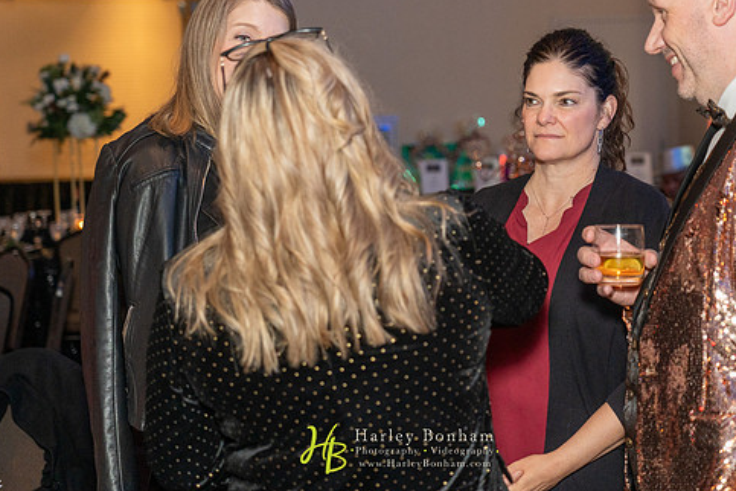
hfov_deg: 26.0
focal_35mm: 78
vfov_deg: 17.5
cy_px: 204
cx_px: 399
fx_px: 1595
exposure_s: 1/125
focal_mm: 65
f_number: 4
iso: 3200
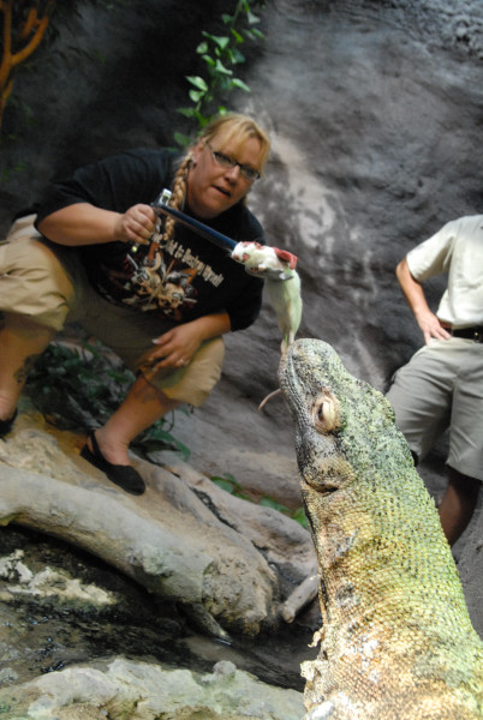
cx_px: 242
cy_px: 360
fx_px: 842
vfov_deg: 46.3
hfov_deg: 32.0
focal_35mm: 42
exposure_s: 1/160
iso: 1600
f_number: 6.3
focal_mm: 28
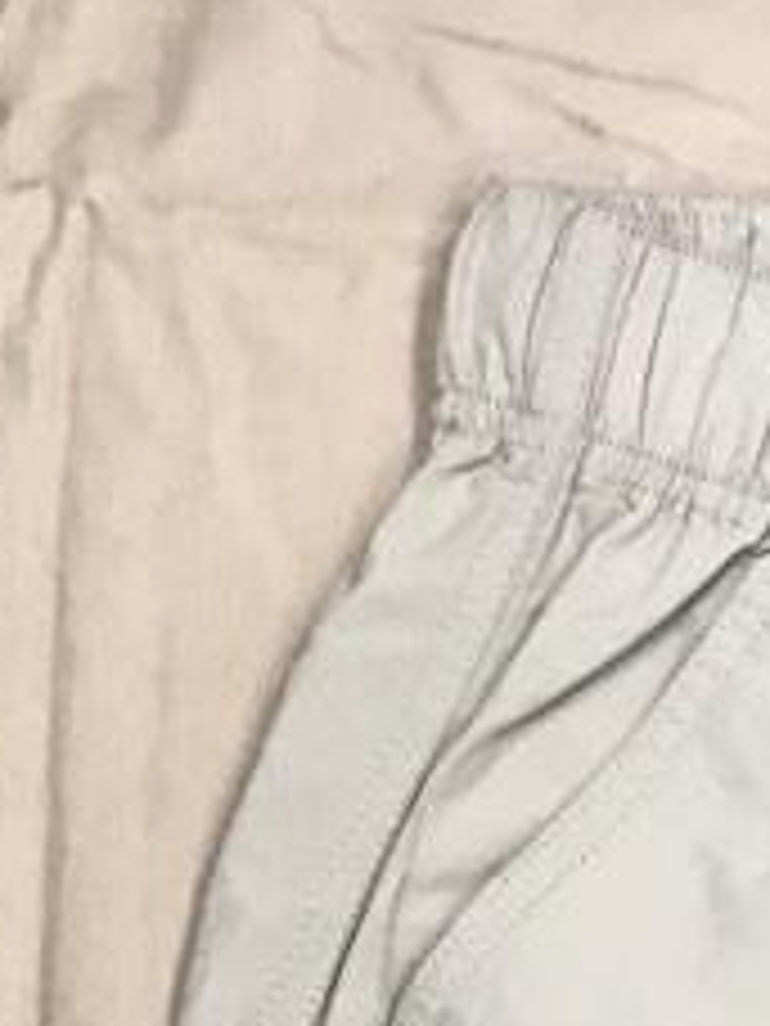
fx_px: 3737
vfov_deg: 14.1
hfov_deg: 10.7
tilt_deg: -82.4
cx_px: 1590
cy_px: 1778
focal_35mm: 126
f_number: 1.8
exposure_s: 1/17
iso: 64
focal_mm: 3.99
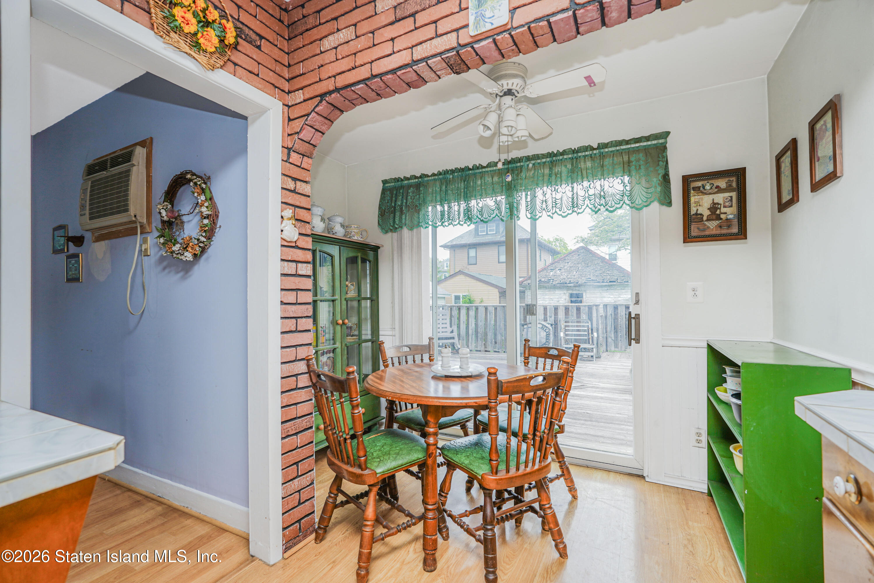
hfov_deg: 95.0
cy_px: 292
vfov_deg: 72.1
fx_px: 401
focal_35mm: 16
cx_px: 437
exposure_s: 1/40
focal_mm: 16.5
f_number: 4.5
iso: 64
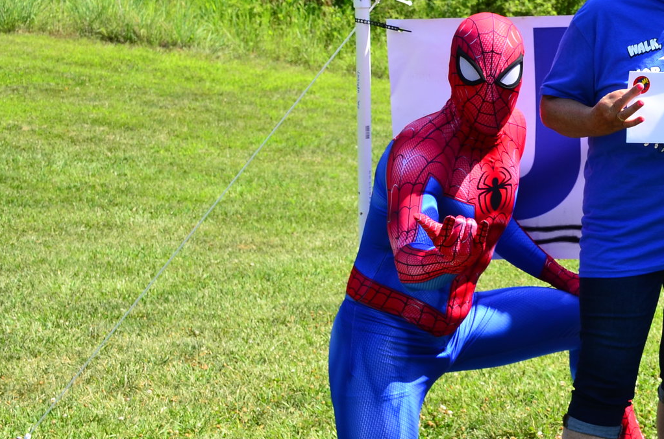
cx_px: 737
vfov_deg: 15.4
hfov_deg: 21.9
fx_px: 1619
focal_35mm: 88
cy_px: 139
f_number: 6.3
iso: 200
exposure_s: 1/160
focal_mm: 24
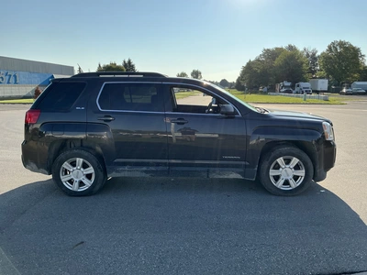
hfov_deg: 63.4
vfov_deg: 49.7
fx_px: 297
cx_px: 184
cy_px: 138
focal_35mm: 28
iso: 25
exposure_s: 1/1786
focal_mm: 3
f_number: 1.8
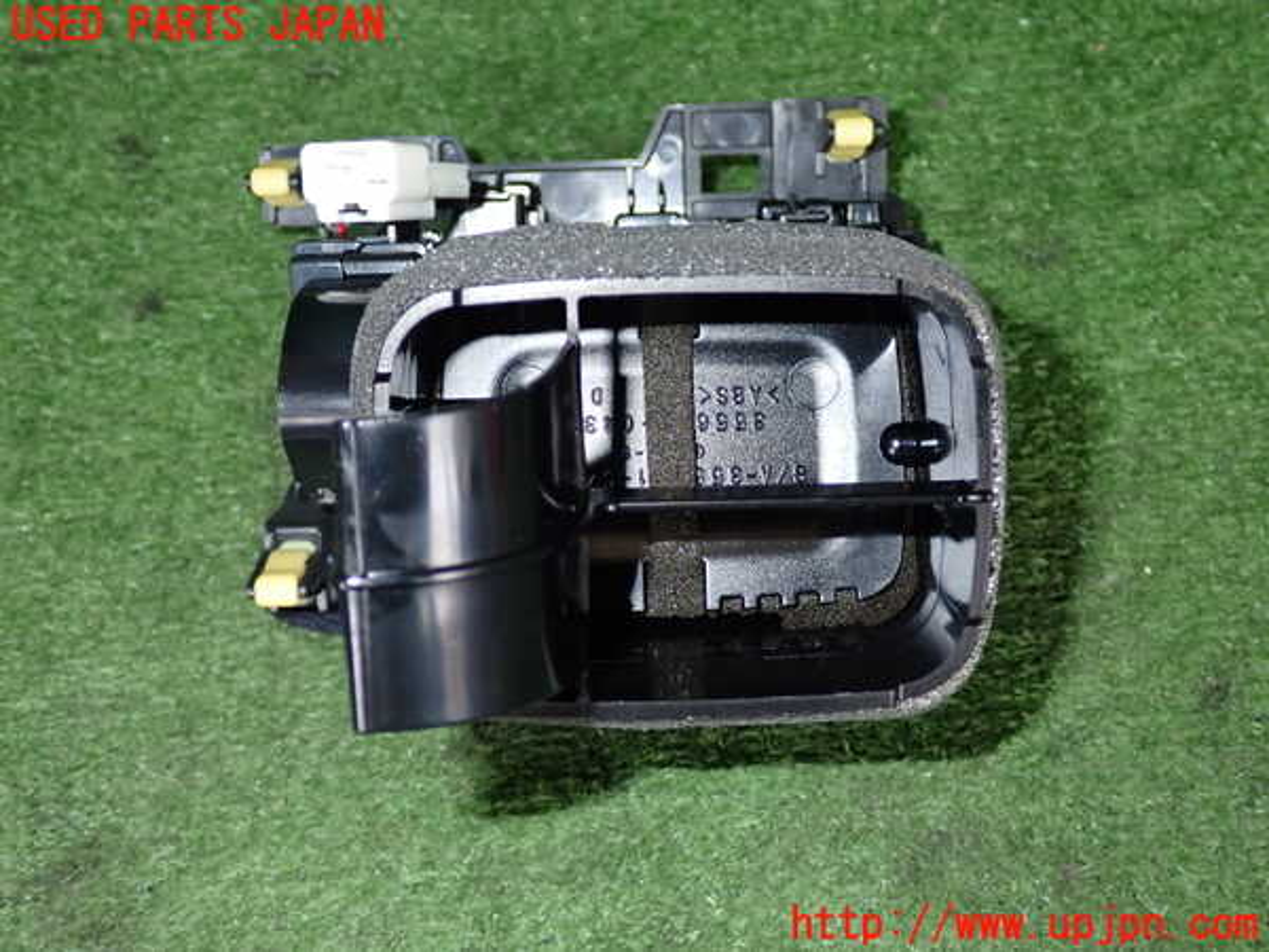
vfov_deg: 35.1
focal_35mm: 41
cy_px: 476
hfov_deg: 45.8
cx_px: 634
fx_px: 1503
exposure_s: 1/40
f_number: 8
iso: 640
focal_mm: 7.31
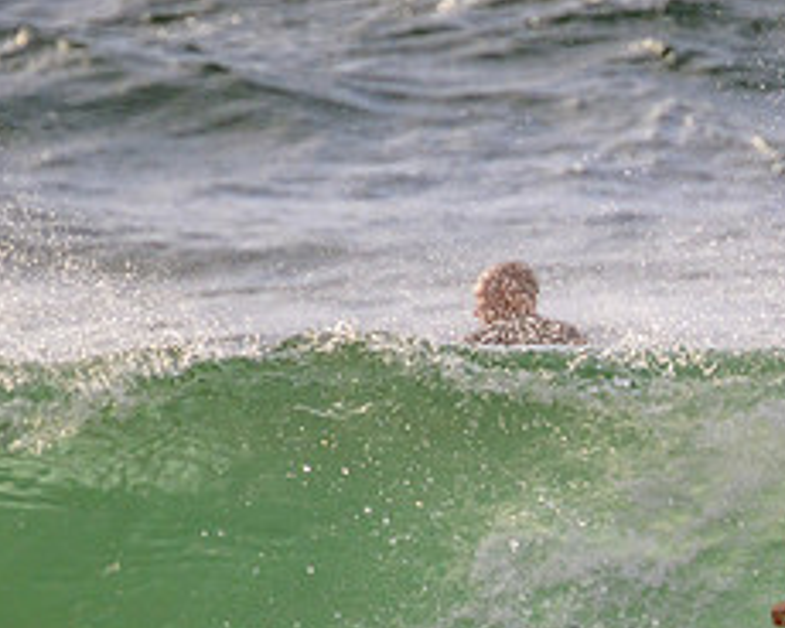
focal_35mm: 1999
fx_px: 46443
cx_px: 868
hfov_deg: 1.0
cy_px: 615
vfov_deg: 0.8
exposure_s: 1/2000
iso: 900
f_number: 11
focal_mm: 800
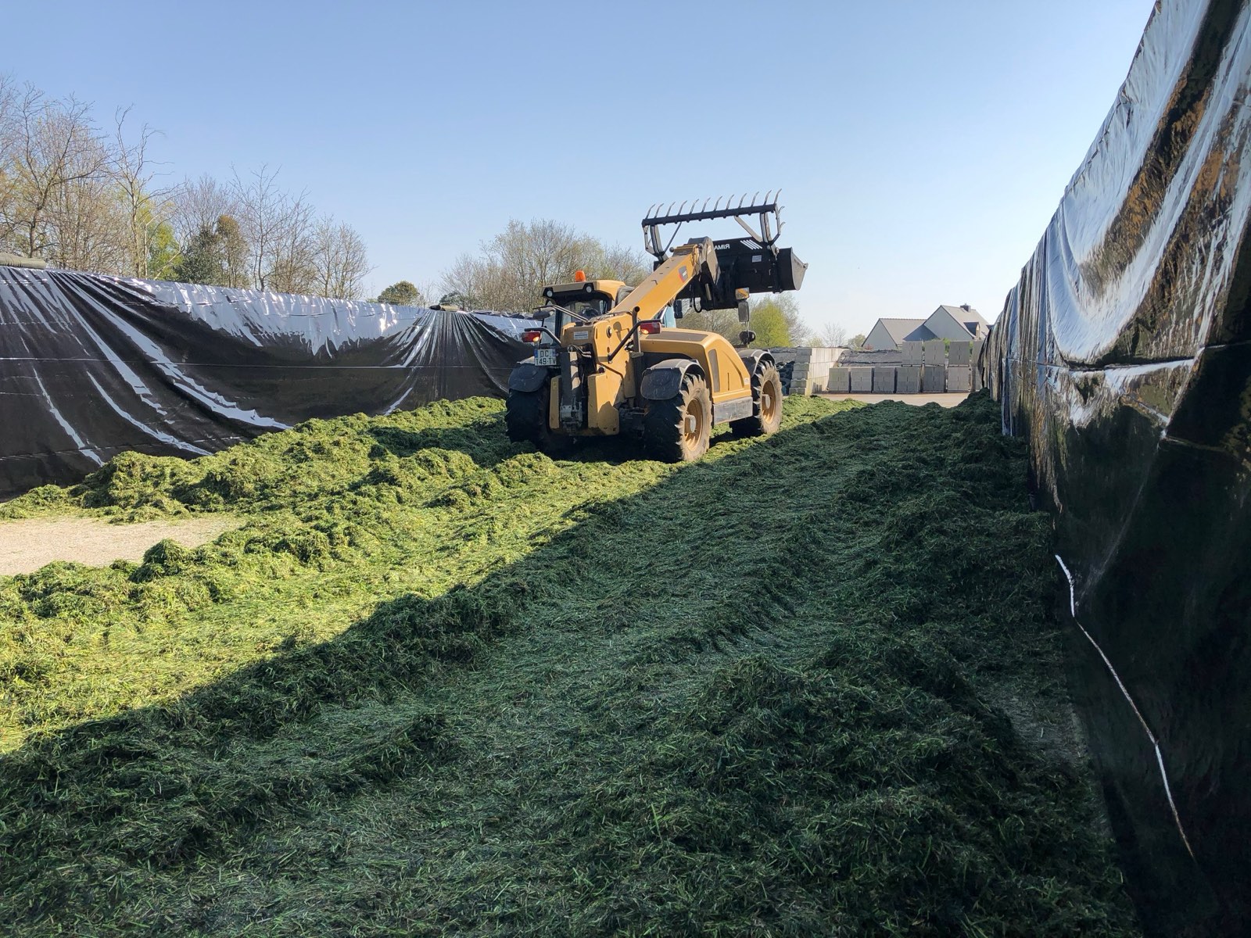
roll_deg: -0.5
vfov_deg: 49.7
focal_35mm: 28
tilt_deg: -3.8
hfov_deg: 63.4
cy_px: 469
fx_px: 1012
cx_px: 626
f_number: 1.8
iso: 20
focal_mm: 3.99
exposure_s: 1/1600
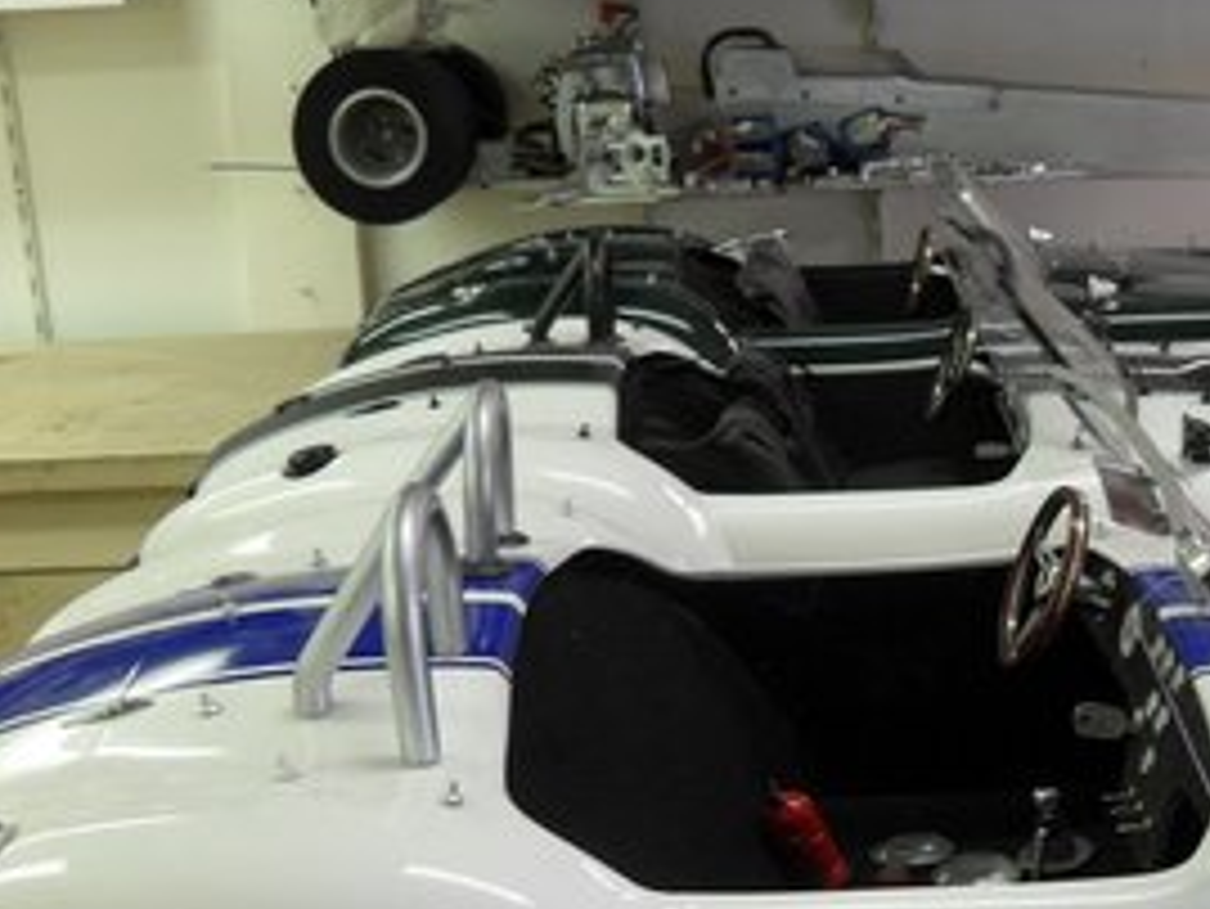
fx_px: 1818
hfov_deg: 36.0
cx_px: 895
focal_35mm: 52
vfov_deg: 27.8
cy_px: 648
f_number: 2.8
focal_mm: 6.2
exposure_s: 1/30
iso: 120
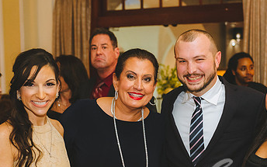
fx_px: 626
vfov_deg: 15.2
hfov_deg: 23.9
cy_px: 115
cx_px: 188
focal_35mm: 86
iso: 3200
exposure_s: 1/125
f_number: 4
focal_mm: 50
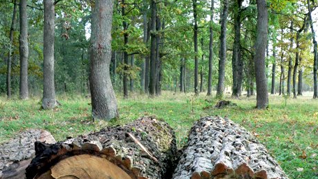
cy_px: 134
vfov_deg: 22.4
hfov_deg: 39.2
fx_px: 447
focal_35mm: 53
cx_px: 160
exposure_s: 1/125
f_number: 3.3
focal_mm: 6
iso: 200
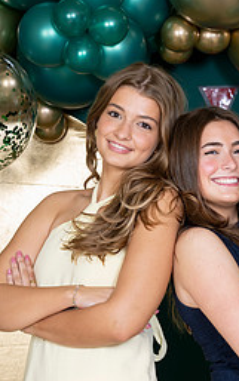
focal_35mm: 171
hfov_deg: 7.7
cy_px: 255
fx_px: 1779
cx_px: 175
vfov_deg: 12.2
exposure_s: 1/125
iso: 320
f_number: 7.1
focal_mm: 96
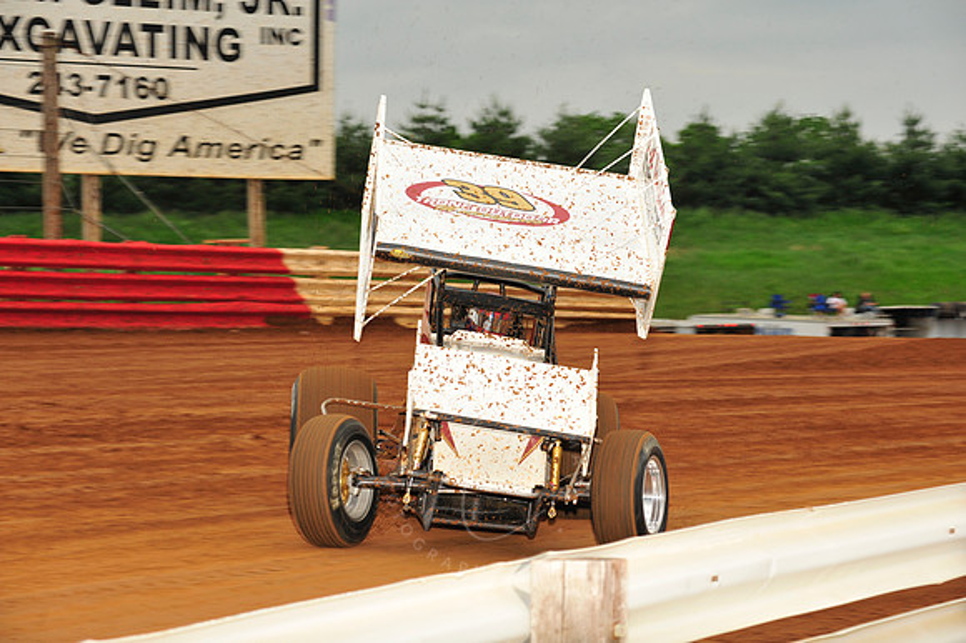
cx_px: 483
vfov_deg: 12.2
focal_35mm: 112
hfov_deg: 18.3
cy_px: 322
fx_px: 3004
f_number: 7.1
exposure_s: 1/320
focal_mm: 112
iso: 800
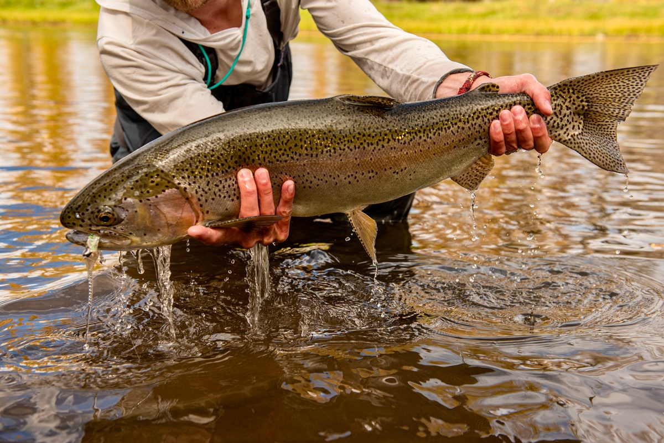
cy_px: 222
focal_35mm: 45
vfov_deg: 29.9
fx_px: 830
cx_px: 332
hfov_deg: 43.6
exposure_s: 1/640
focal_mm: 45
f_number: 3.5
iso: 100
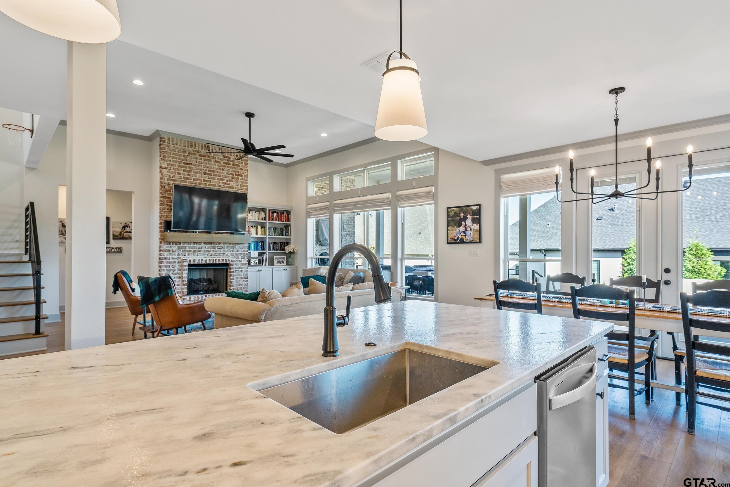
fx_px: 365
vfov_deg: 67.4
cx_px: 365
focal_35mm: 18
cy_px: 244
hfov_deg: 90.0
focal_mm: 18
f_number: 8
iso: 800
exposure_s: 1/50
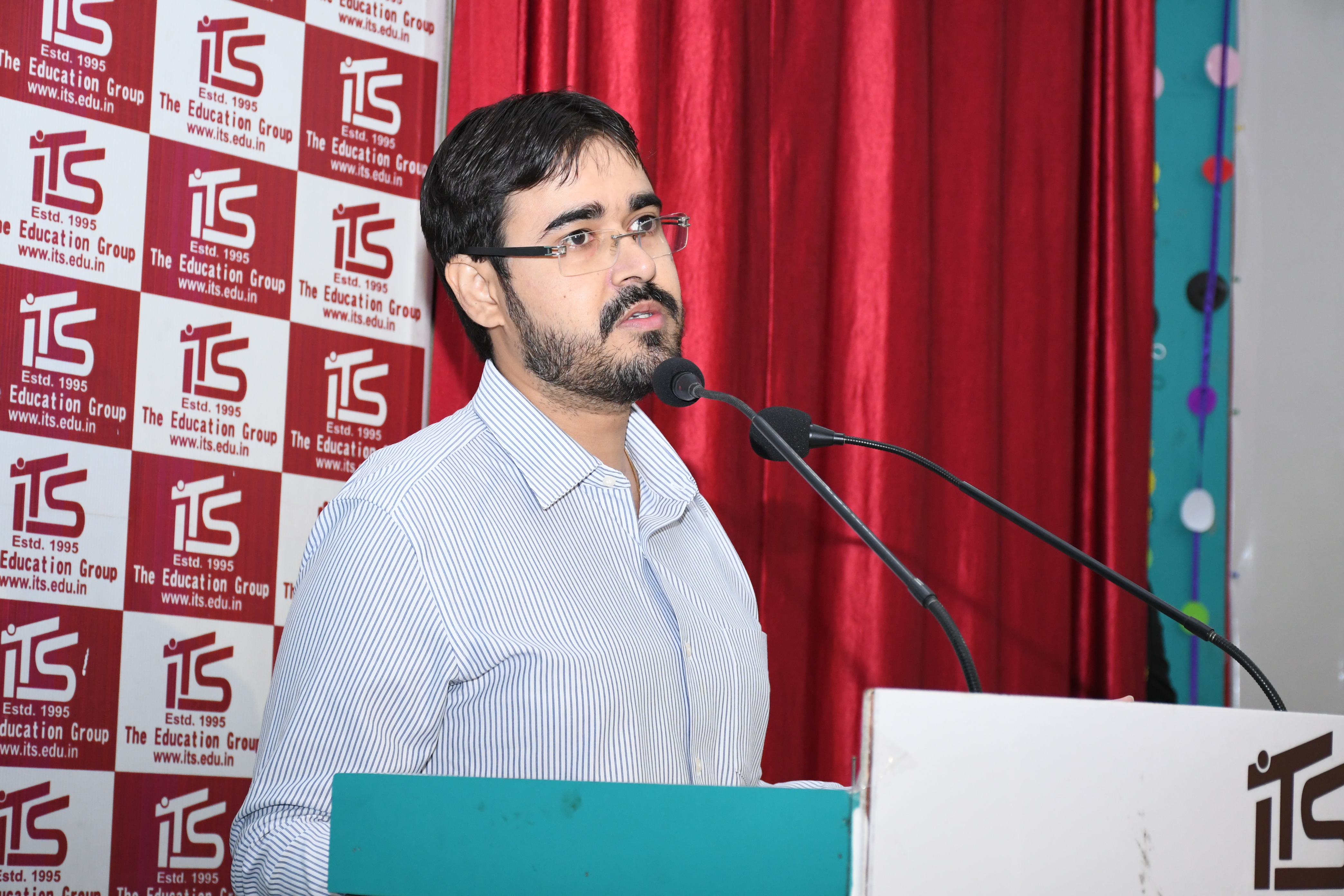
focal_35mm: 84
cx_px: 672
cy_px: 448
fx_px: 3136
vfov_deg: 16.3
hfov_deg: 24.2
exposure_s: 1/125
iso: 1600
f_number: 5.6
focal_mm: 56
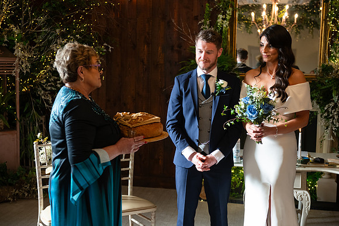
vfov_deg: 26.0
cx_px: 170
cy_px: 113
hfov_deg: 38.2
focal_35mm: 52
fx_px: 490
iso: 800
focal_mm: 52
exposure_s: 1/160
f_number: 3.5
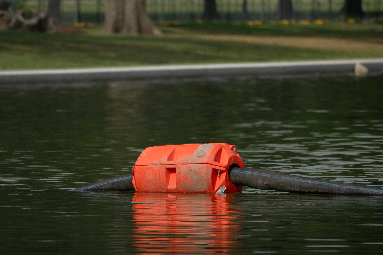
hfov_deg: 3.4
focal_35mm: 601
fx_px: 6393
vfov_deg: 2.3
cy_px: 127
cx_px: 191
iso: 200
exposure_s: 1/1250
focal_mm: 400
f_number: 5.6
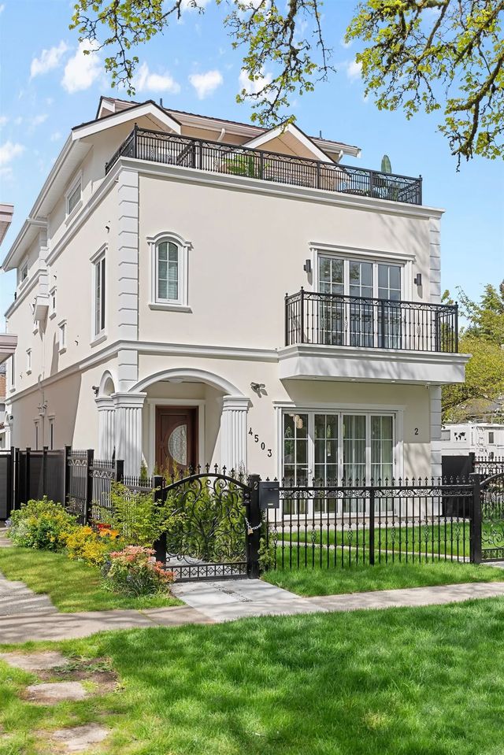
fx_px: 724
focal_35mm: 34
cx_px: 252
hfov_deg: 38.4
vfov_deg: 55.1
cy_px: 378
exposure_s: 1/250
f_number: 4
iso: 80
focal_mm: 34.5
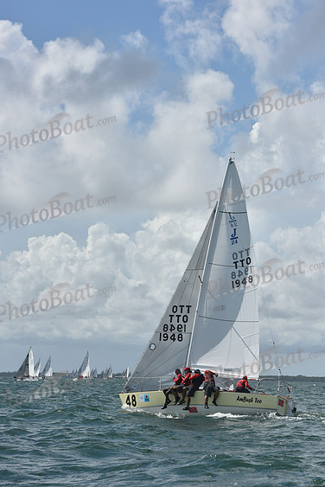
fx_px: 1366
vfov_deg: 20.2
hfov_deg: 13.6
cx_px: 161
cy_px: 244
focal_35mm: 101
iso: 250
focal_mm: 98
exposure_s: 1/1600
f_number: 9
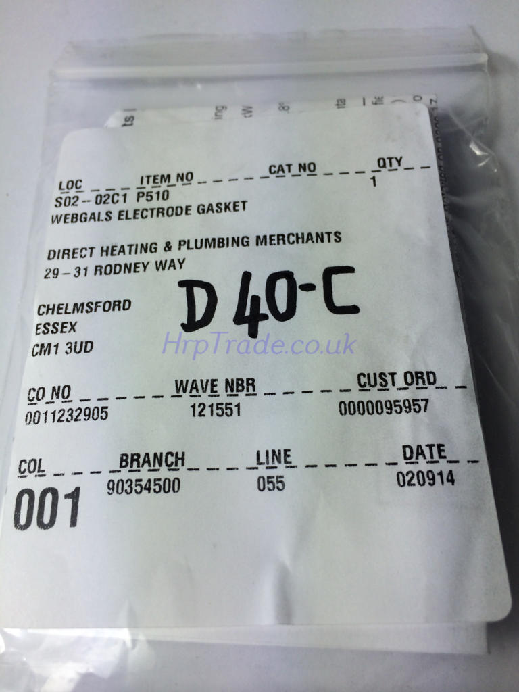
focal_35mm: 30
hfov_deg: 46.8
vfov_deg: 60.0
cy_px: 346
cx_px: 260
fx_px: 600
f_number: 2.2
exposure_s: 1/360
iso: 32
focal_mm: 4.12
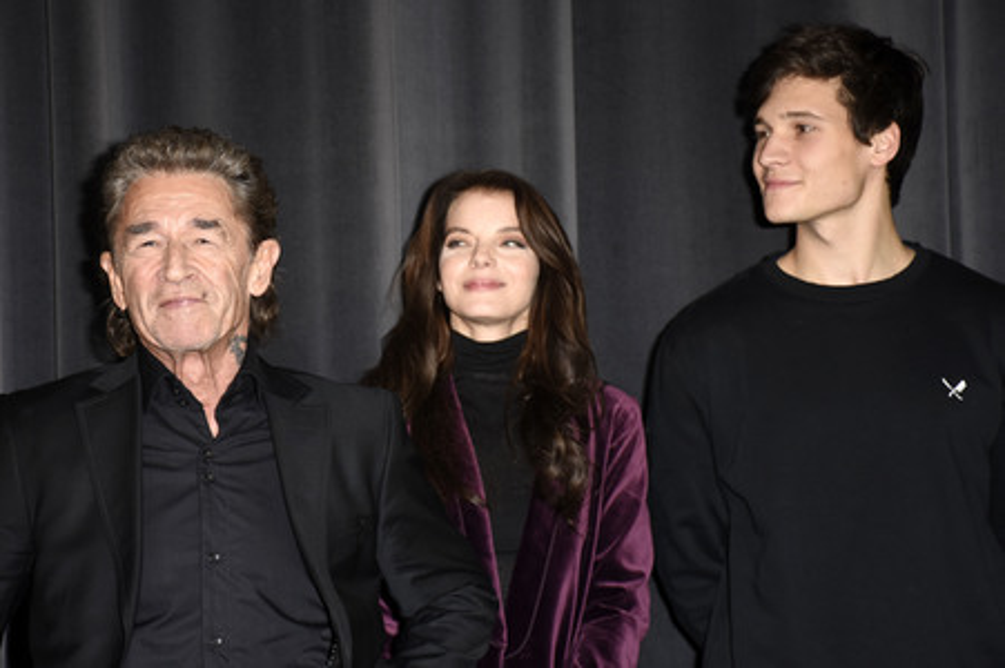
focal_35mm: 112
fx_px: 3138
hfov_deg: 18.2
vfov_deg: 12.2
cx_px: 502
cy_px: 334
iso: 640
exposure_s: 1/125
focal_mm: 75
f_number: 5.6
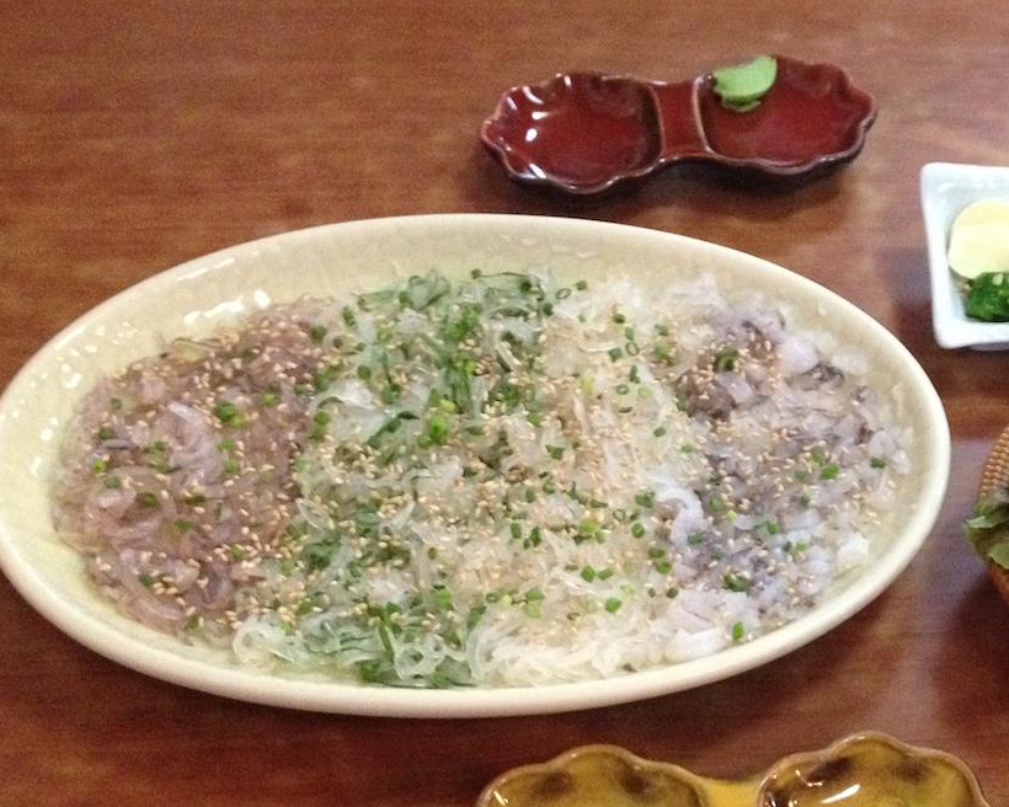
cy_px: 567
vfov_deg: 25.2
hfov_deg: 30.5
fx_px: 1792
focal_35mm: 60
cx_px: 844
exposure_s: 1/15
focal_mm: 4.28
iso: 640
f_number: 2.4
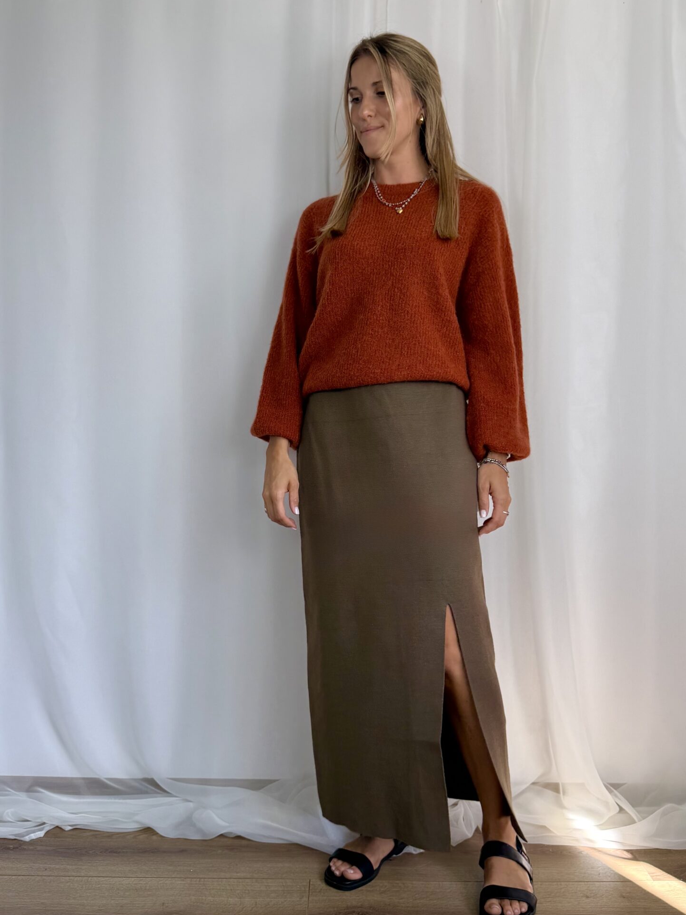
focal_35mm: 32
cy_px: 470
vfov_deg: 56.8
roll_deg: -0.9
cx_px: 350
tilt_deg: -1.2
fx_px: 846
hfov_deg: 44.2
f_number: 1.78
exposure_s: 1/159
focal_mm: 6.76
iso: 64
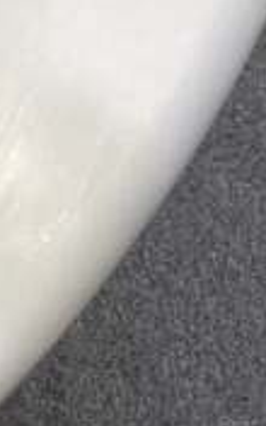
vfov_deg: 13.3
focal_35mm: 149
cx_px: -222
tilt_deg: -33.6
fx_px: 1728
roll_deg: +0.0
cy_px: -203
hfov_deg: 8.4
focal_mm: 3.3
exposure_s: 1/100
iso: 32
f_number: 2.4
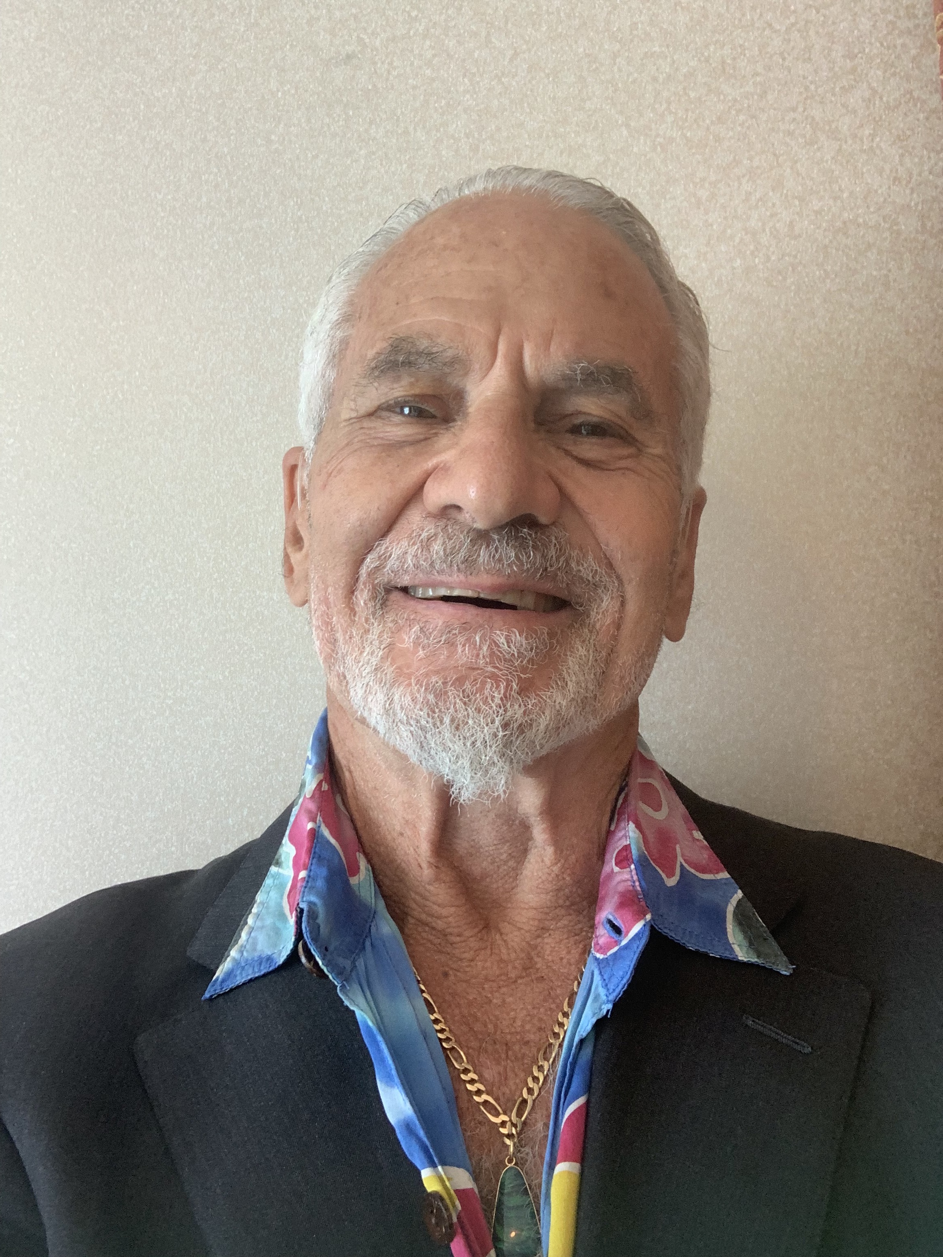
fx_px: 1162
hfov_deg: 44.2
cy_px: 628
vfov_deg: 56.8
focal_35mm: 32
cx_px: 472
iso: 100
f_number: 2.2
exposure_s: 1/60
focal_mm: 2.87
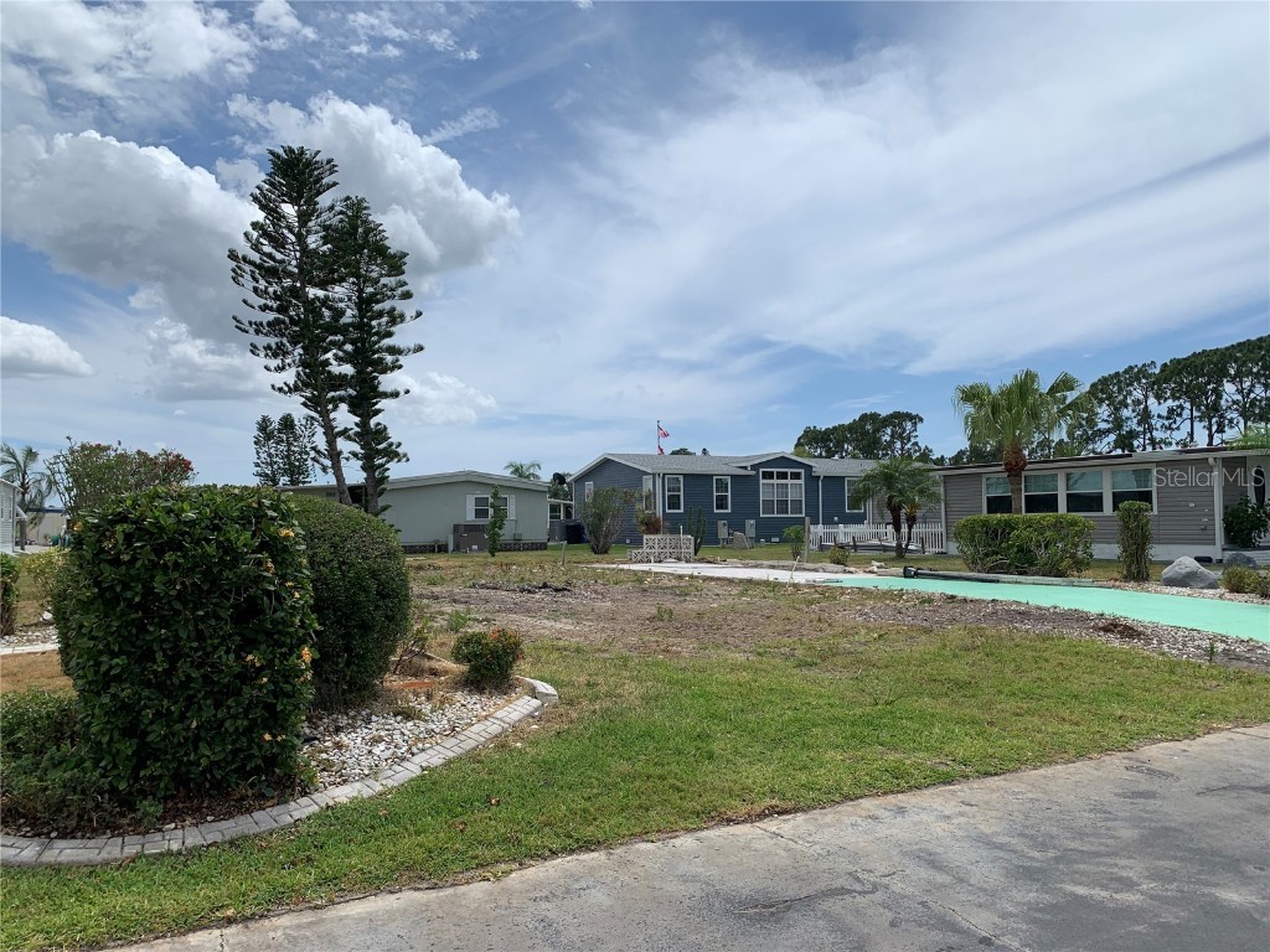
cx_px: 635
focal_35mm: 26
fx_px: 954
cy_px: 476
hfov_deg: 67.3
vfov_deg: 53.1
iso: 25
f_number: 1.8
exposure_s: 1/4464
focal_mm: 4.25
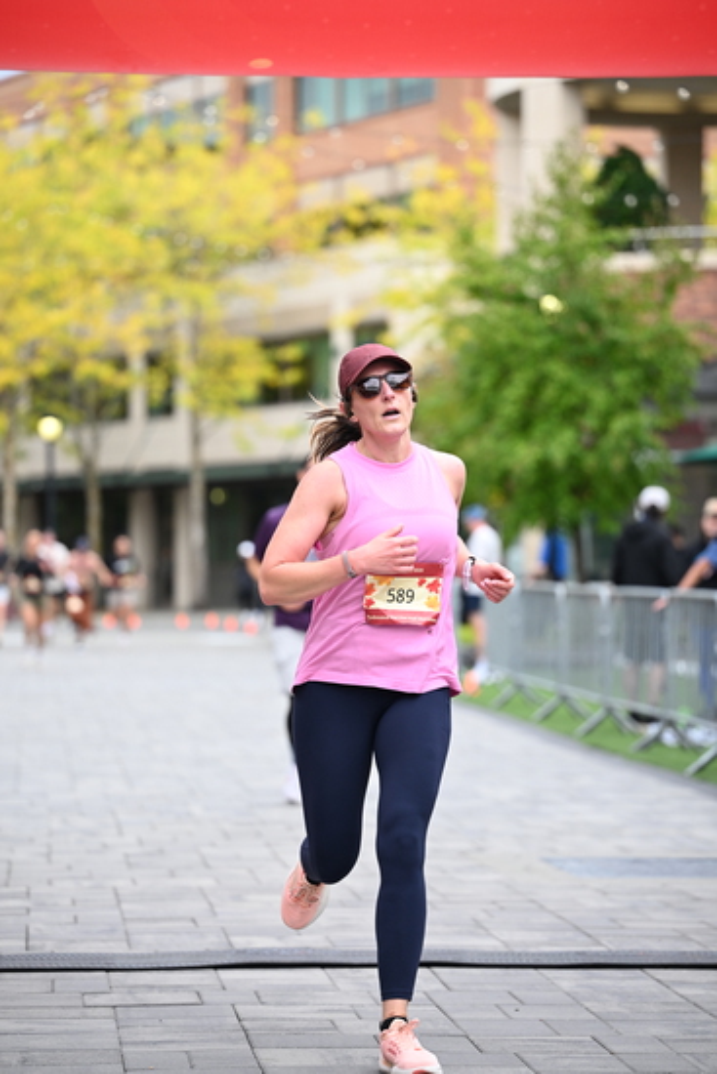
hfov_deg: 11.9
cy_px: 537
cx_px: 358
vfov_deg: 17.8
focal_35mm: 115
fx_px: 3433
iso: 640
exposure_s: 1/1600
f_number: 2.8
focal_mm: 115
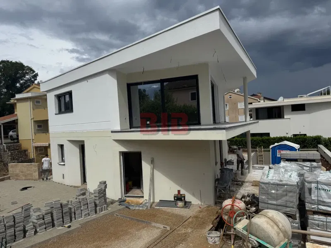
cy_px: 124
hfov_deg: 71.6
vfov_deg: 56.8
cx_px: 166
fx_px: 229
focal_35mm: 24
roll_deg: +2.6
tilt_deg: +0.5
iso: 80
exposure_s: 1/12346
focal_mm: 6.76
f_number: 1.78
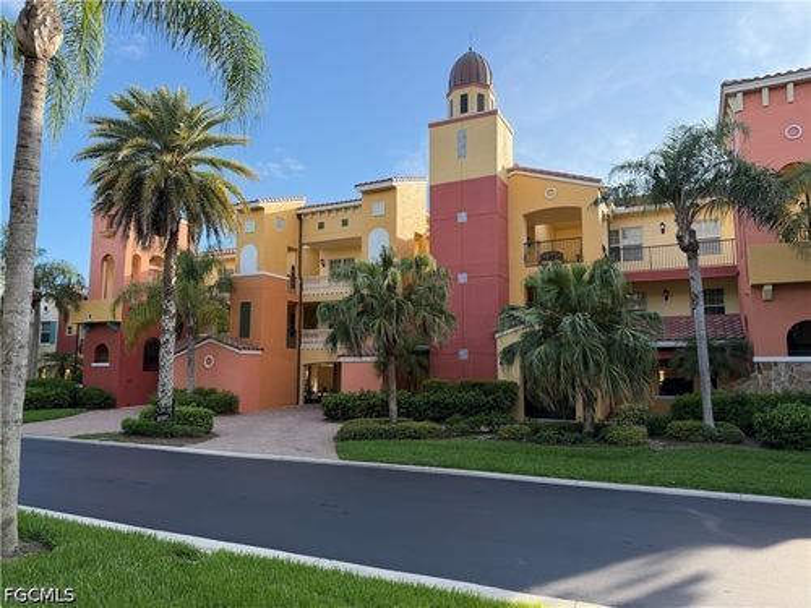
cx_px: 406
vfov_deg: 56.8
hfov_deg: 71.6
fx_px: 562
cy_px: 304
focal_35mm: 24
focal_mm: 6.76
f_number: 1.78
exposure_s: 1/1812
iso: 100
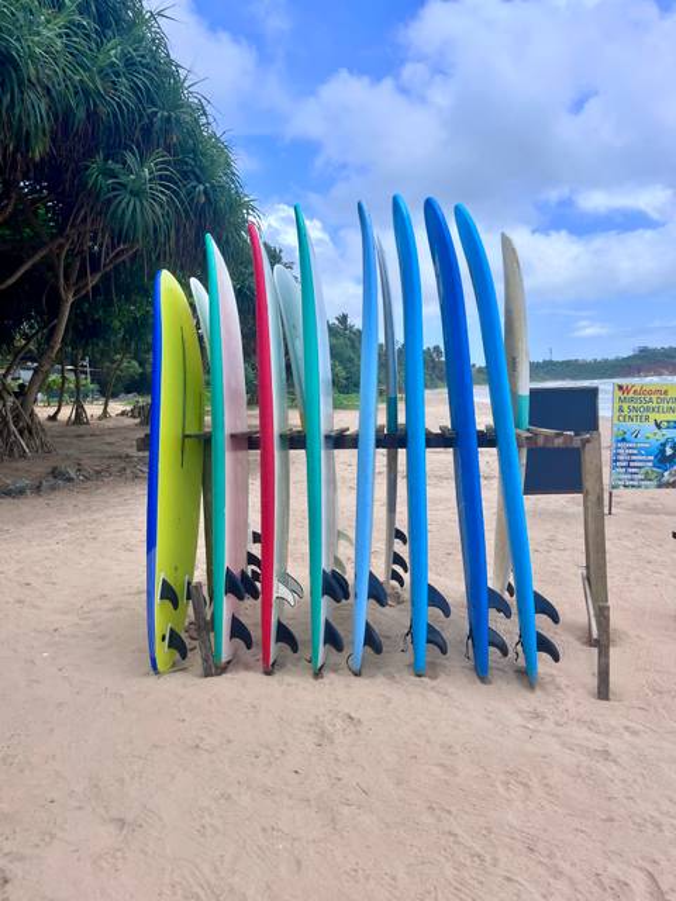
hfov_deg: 53.1
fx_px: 677
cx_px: 338
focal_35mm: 26
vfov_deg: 67.3
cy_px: 450
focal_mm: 5.1
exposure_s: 1/3215
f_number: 1.6
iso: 50
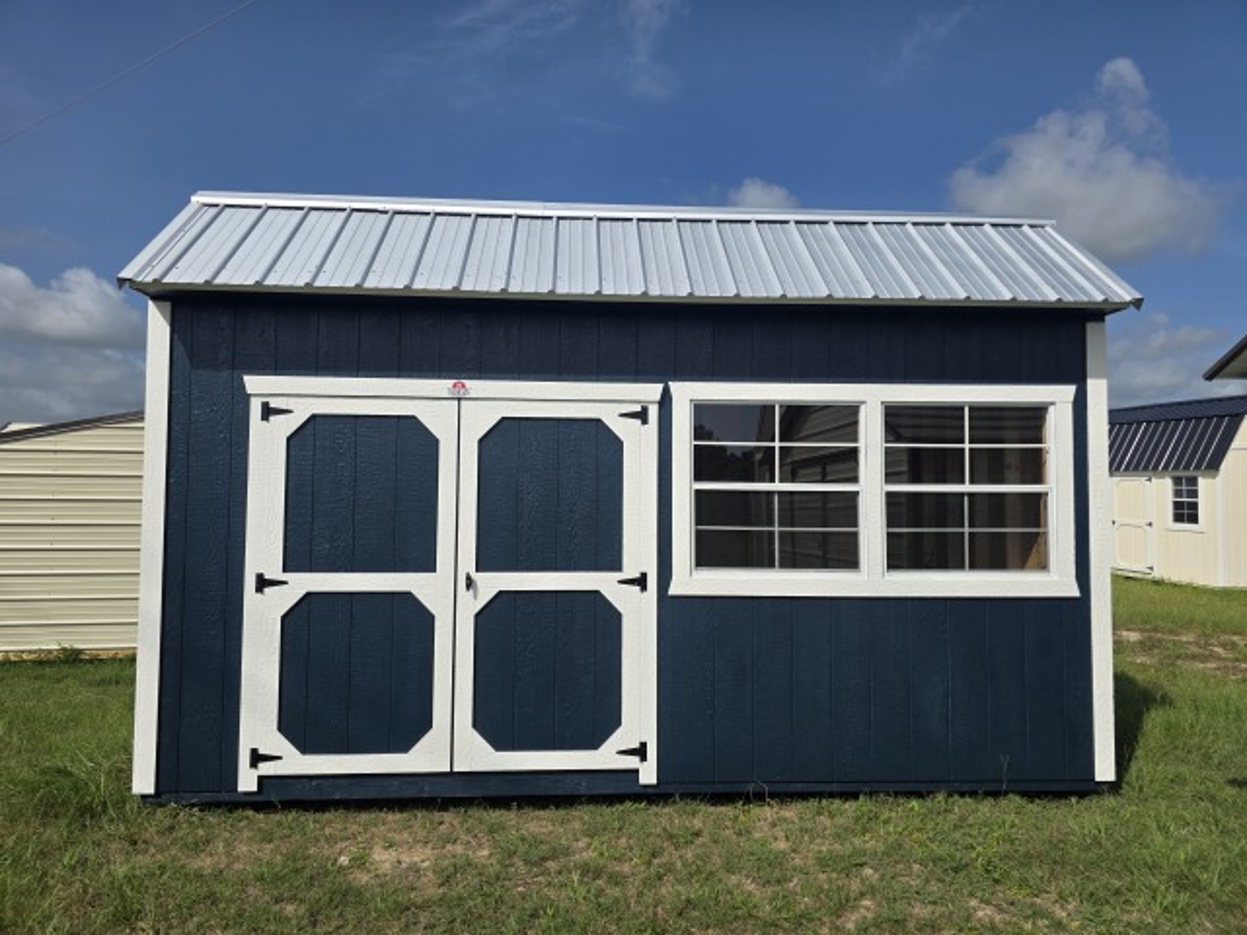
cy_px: 468
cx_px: 624
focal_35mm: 23
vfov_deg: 58.9
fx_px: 829
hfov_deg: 73.9
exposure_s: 1/7944
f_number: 1.7
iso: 64
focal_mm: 6.3
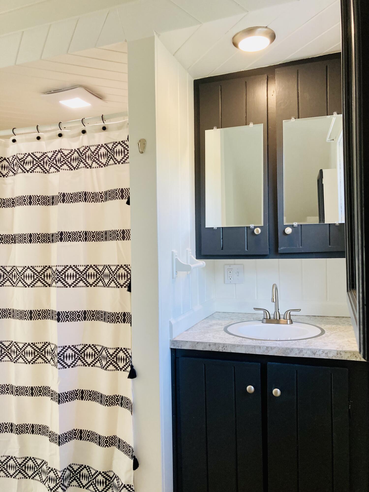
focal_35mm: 28
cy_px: 246
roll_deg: -0.1
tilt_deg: +0.2
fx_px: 398
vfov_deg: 63.4
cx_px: 184
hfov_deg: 49.7
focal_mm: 3.99
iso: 80
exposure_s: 1/120
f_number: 1.8
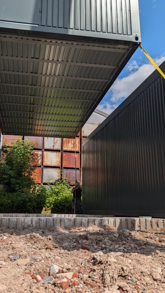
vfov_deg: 62.6
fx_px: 241
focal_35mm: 31
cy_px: 155
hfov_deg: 37.4
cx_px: 56
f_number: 1.68
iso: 16
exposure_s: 1/1678
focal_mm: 6.9
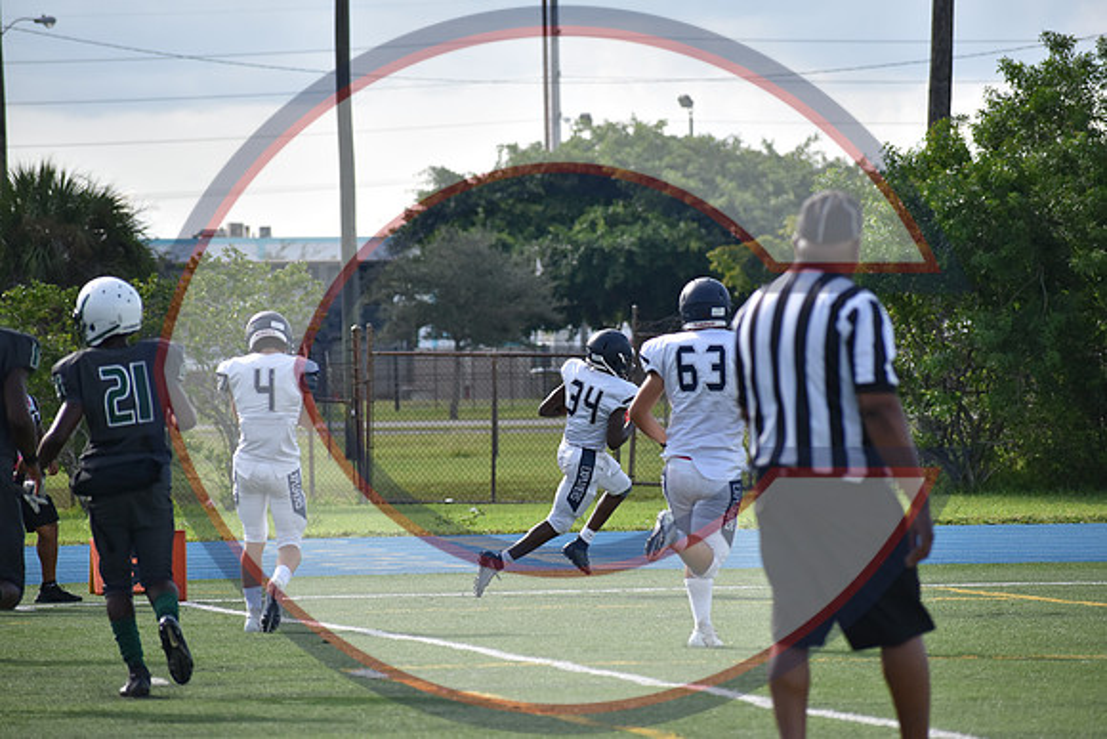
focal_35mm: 270
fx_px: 8304
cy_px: 370
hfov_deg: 7.6
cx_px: 554
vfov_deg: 5.1
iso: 400
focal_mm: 180
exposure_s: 1/1600
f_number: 6.3
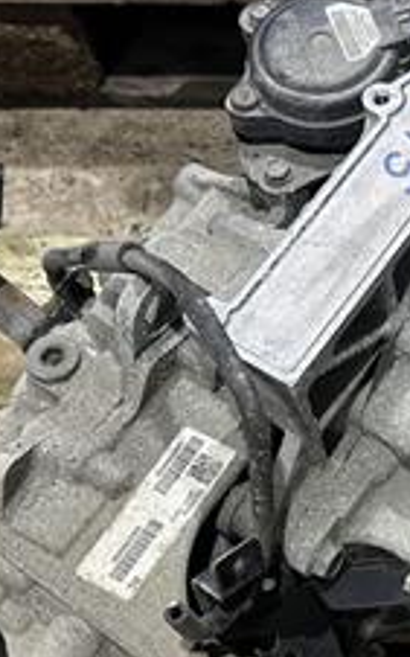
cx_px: 491
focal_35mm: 72
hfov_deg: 17.3
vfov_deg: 28.4
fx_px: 1289
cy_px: 433
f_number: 1.78
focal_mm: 6.86
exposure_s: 1/100
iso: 160
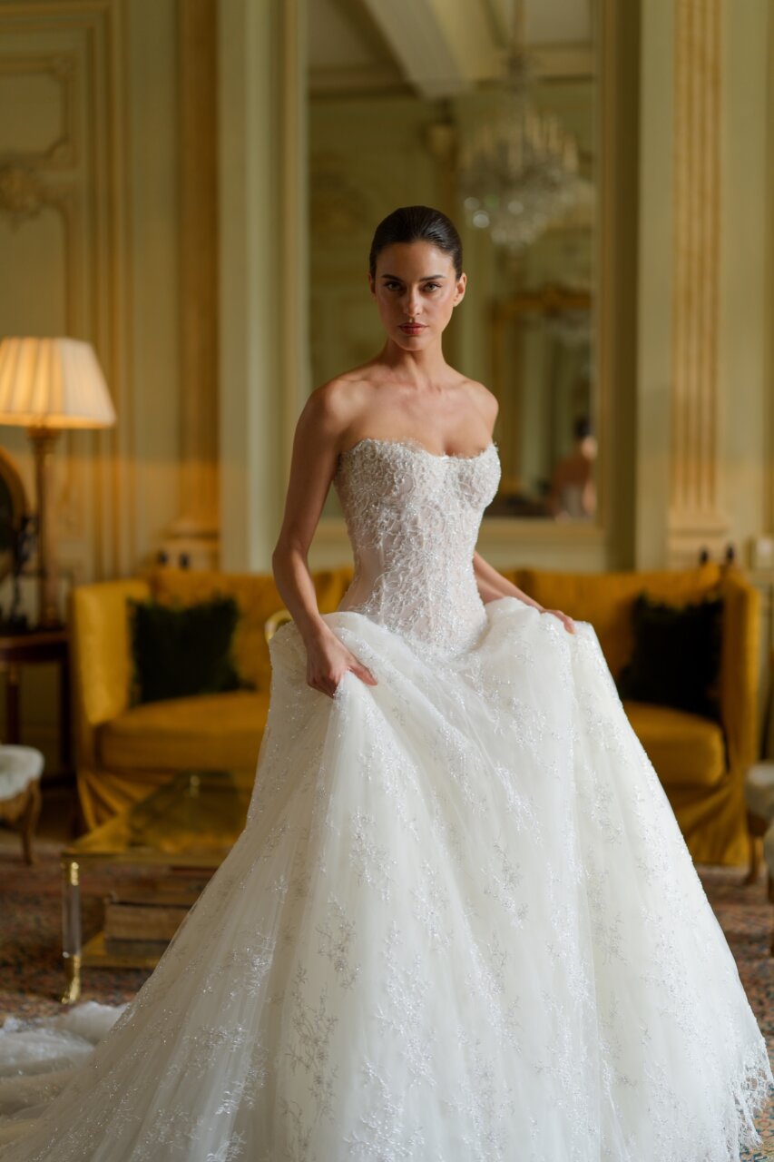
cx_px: 387
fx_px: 1613
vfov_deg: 39.6
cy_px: 581
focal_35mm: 50
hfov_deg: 27.0
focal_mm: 50
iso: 100
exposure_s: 1/250
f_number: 1.2
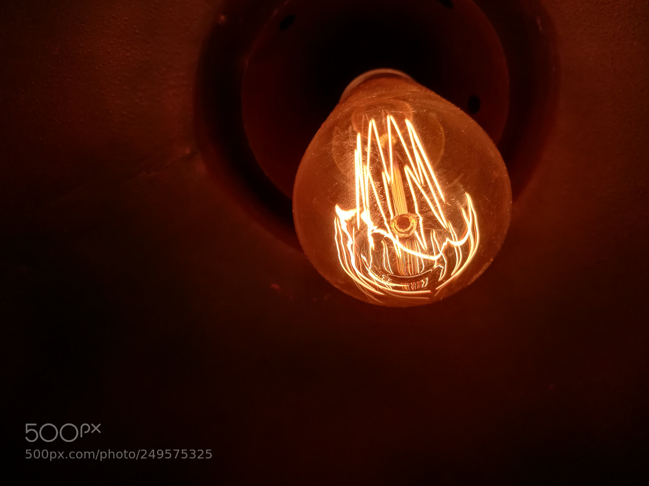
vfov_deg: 53.1
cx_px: 324
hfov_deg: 67.3
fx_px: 487
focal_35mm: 26
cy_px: 243
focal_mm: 3.83
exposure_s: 1/380
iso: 50
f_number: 2.2
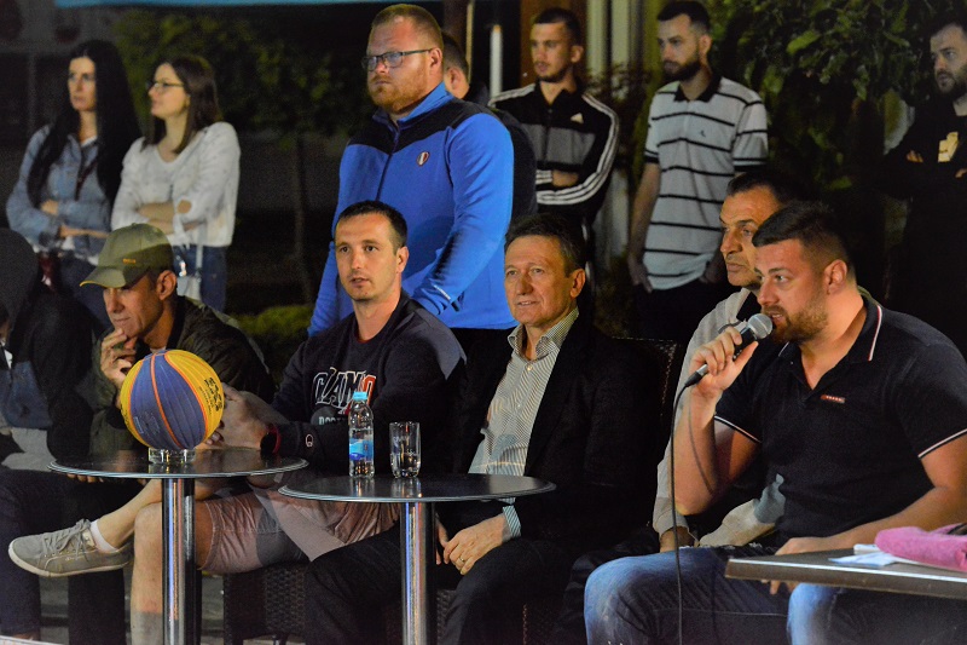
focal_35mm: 145
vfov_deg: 9.5
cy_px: 322
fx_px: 3894
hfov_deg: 14.2
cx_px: 484
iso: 6400
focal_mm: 145
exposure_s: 1/125
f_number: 7.1
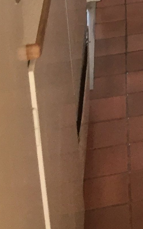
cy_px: -210
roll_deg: +0.3
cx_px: 313
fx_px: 779
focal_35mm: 125
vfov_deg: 14.3
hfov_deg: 9.6
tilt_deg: -14.5
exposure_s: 1/33
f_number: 2.2
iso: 125
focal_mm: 4.15
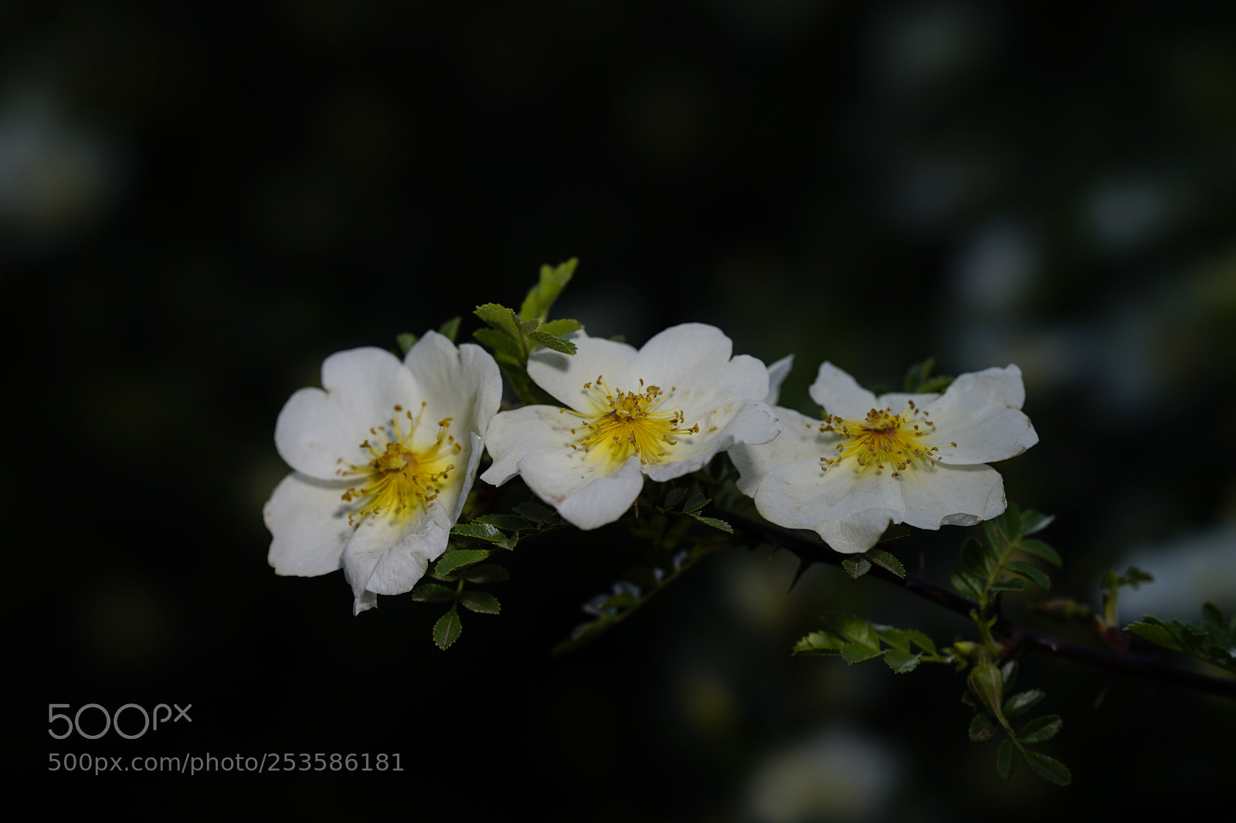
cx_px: 618
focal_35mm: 100
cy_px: 412
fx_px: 3432
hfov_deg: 20.4
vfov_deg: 13.7
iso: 100
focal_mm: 100
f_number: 7.1
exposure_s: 1/250
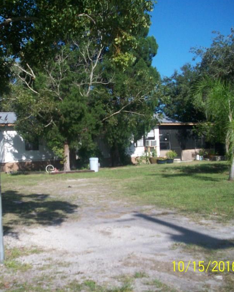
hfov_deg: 30.5
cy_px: 146
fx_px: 424
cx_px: 68
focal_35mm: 49
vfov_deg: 38.0
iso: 80
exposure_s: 1/375
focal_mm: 6.2
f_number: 5.6
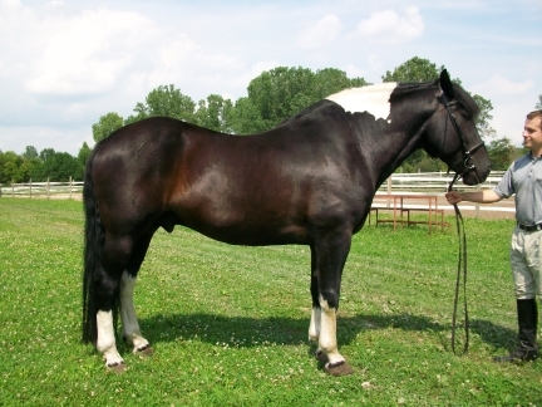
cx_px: 271
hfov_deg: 56.8
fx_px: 501
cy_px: 204
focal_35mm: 32
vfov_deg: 44.2
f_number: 5.5
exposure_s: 1/250
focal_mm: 5.7
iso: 64
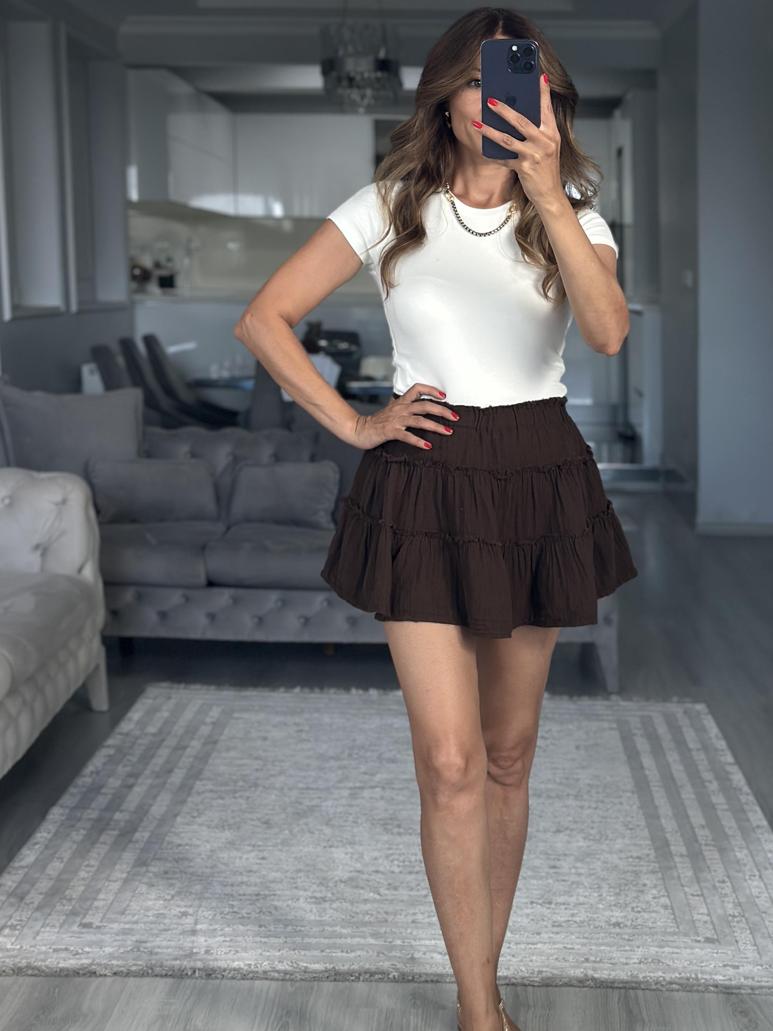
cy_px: 482
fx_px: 1995
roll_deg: -1.1
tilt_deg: -18.1
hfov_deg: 21.9
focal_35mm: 67
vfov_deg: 29.0
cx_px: 465
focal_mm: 6.86
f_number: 1.78
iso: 125
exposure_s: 1/121
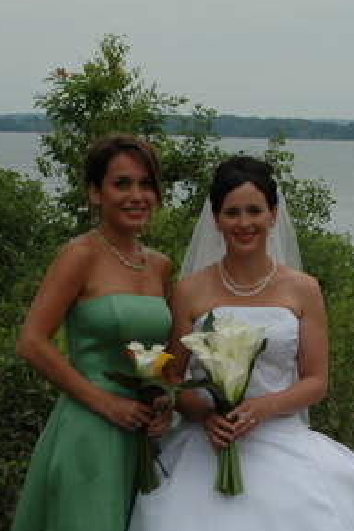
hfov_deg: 13.4
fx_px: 1506
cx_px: 200
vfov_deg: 19.5
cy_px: 515
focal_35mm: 102
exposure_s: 1/320
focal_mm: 31
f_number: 9
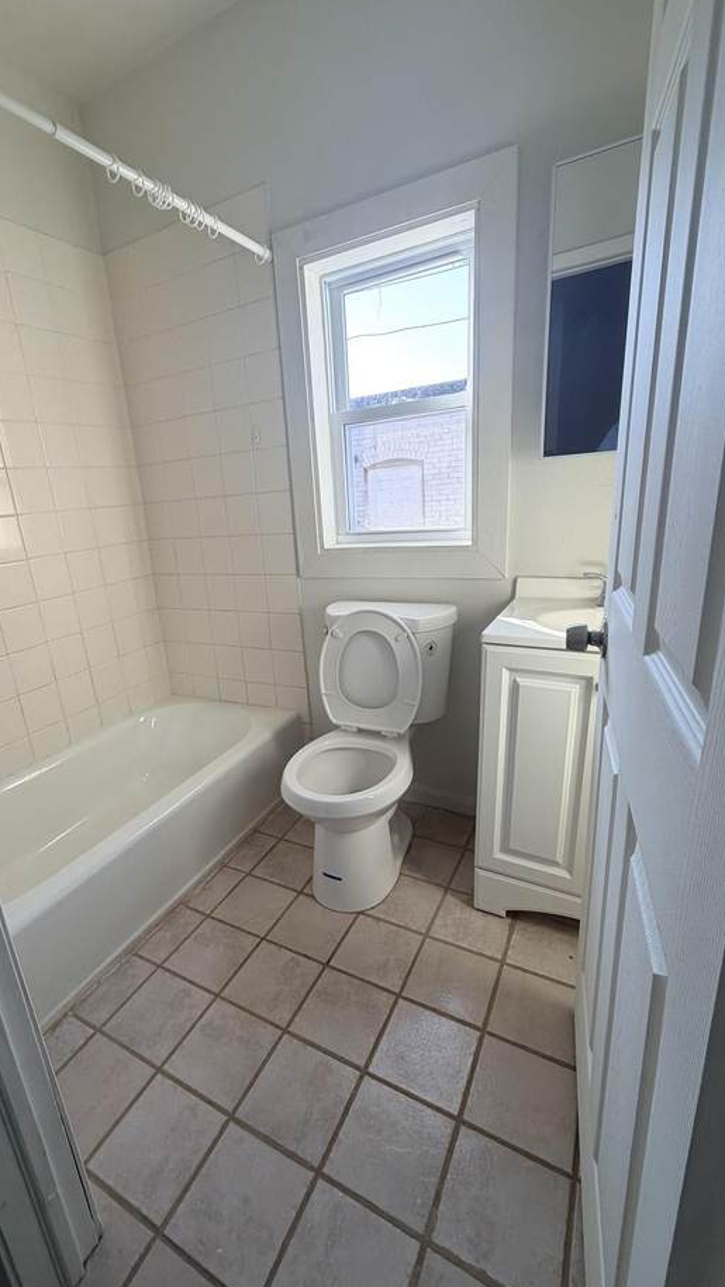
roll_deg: +4.4
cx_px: 305
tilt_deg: -16.9
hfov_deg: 66.7
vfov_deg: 99.3
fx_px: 547
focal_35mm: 16
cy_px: 661
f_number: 2.2
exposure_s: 1/121
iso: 100
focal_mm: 2.22
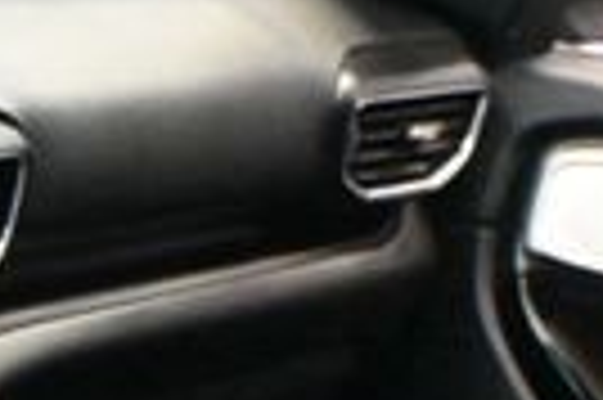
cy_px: 769
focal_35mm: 143
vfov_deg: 9.1
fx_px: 2392
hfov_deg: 12.0
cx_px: -774
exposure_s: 1/60
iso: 12800
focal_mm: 20
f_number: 3.8
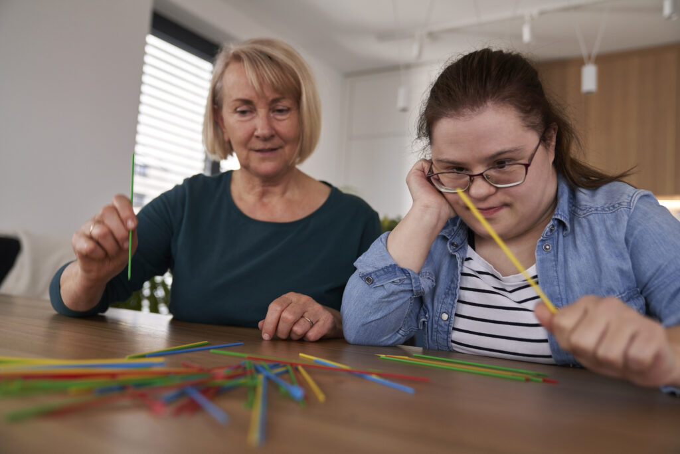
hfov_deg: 60.3
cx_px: 340
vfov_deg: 42.3
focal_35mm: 31
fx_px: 586
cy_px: 227
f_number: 2.8
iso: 400
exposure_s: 1/100
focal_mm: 31
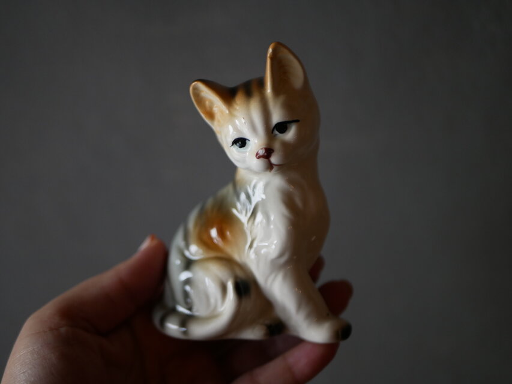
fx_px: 740
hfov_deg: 38.2
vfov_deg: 29.1
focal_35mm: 50
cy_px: 192
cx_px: 256
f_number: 1.7
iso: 500
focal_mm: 25
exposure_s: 1/125
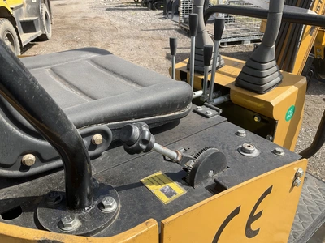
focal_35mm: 29
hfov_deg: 61.7
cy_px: 122
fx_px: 272
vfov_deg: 48.2
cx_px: 162
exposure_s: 1/1076
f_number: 1.8
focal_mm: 3
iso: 25
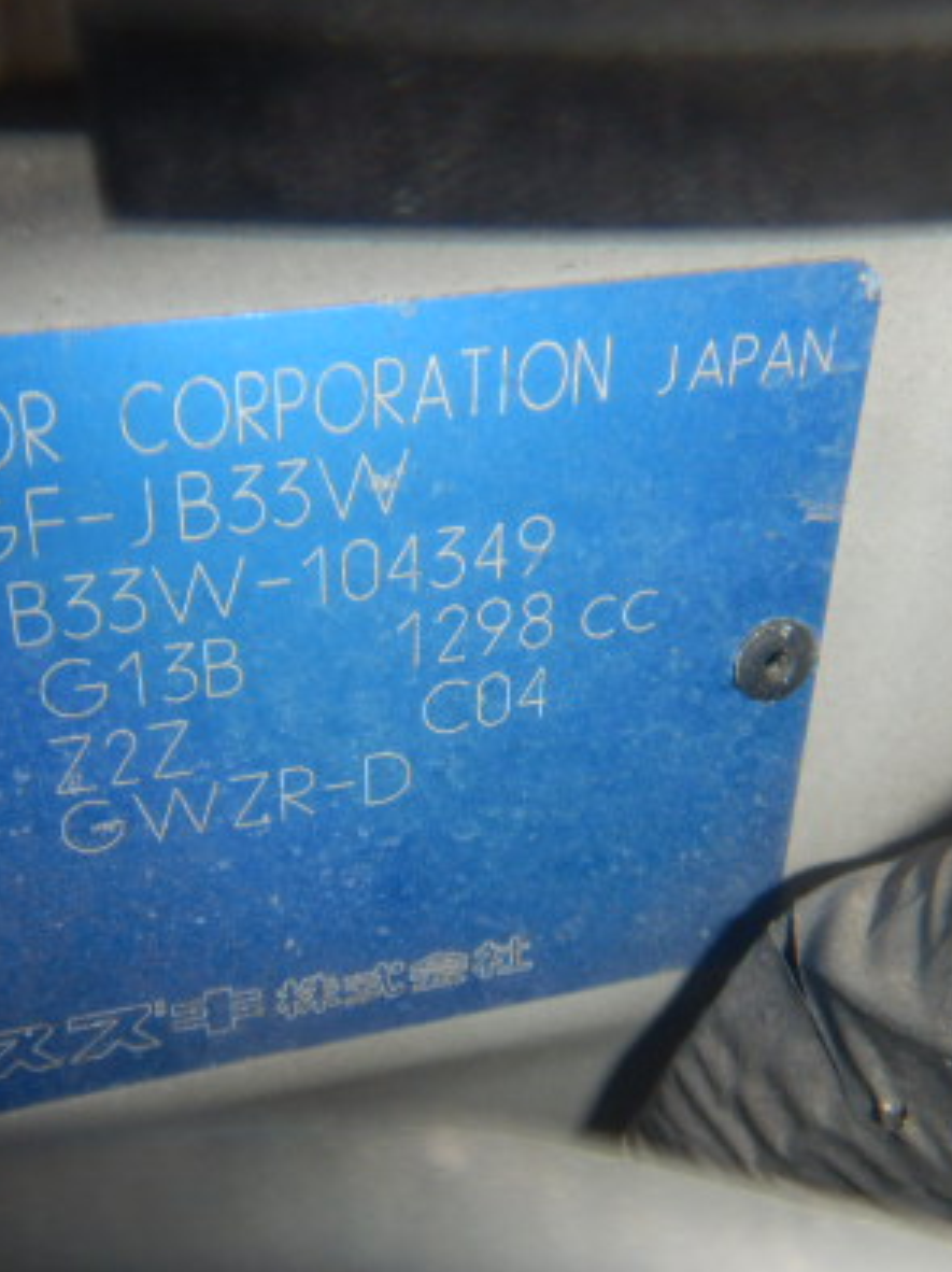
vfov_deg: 47.6
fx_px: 1432
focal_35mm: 39
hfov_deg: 36.6
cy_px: 759
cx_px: 374
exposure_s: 1/30
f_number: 2.8
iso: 200
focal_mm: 4.3
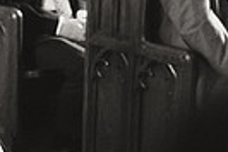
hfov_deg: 9.3
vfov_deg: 6.4
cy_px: 163
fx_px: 1357
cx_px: -132
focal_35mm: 214
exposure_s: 1/125
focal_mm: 33
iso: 3200
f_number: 2.8
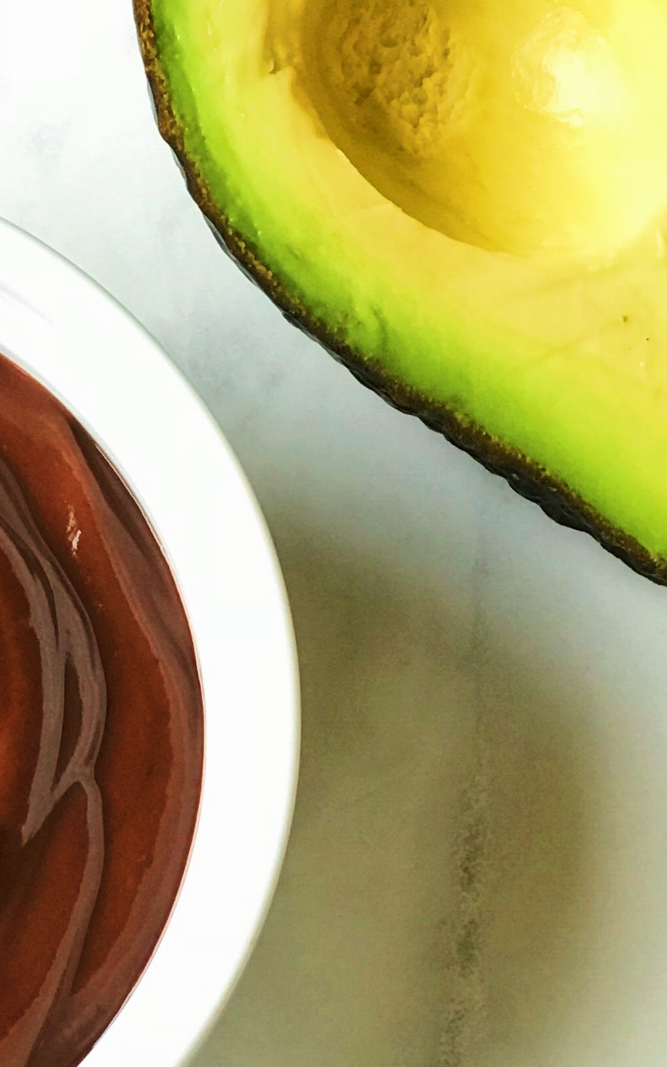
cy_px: 1252
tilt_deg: -85.6
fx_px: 4363
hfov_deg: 8.7
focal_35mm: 150
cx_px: 27
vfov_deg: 13.6
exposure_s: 1/60
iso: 80
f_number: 2.8
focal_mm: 6.6
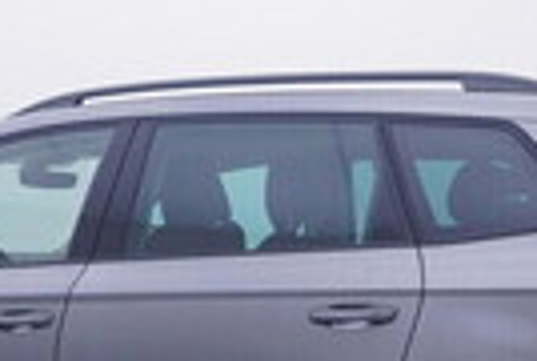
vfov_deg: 14.8
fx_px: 1376
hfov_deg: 22.1
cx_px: 242
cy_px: 311
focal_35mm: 92
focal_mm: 15
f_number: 5
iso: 200
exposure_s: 1/80
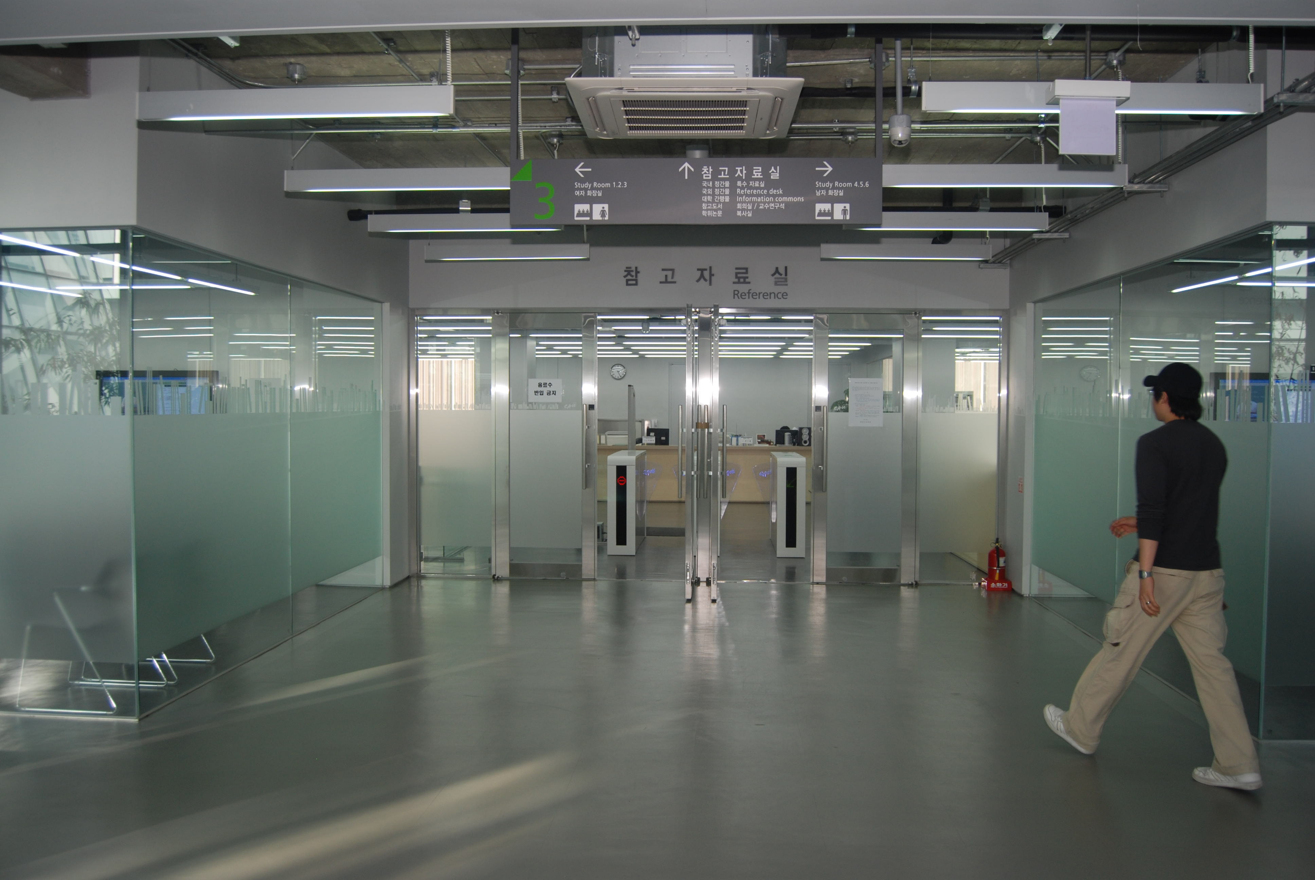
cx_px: 658
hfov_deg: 64.5
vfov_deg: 45.8
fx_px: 1042
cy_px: 440
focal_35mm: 28
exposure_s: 1/100
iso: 200
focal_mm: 19
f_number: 4
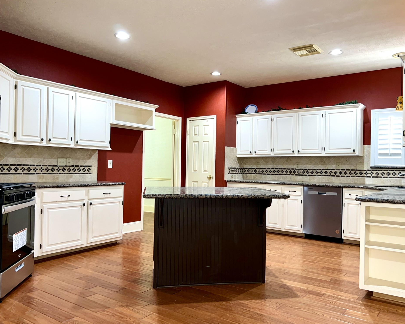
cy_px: 165
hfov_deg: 62.2
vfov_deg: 51.5
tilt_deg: -0.2
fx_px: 336
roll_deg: +0.7
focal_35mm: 28
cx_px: 211
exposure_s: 1/16
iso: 64
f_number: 1.5
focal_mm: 5.7
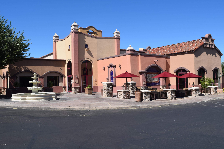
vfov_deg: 43.6
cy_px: 74
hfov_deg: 61.9
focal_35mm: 30
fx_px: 187
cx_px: 112
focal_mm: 20
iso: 200
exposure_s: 1/400
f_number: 10
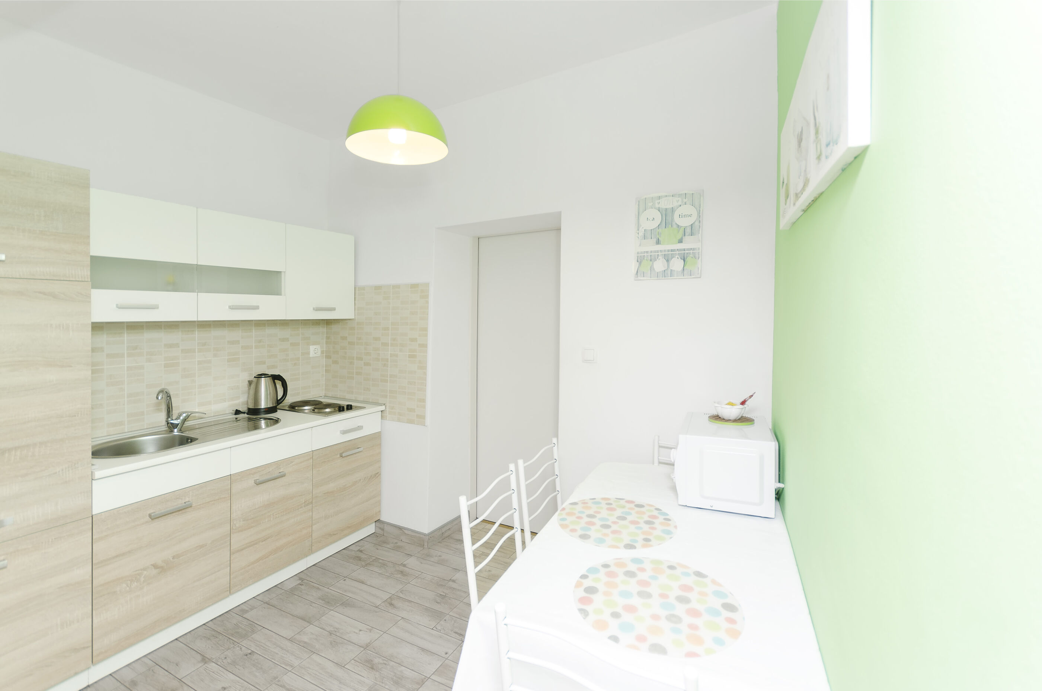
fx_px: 433
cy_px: 346
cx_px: 521
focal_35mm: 15
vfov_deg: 77.1
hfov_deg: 100.5
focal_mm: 10
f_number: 5
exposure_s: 1/50
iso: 100
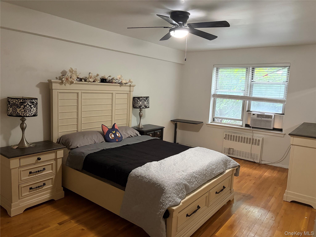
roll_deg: -2.6
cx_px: 158
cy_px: 118
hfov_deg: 67.3
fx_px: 237
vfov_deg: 53.1
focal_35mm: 26
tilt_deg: -7.8
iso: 640
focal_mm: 5.96
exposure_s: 1/40
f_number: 1.6
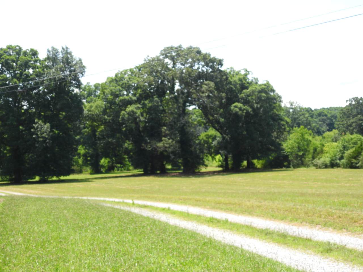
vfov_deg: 29.1
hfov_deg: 38.2
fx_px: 524
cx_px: 182
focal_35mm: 50
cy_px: 136
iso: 100
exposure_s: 1/500
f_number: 3.5
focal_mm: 8.9
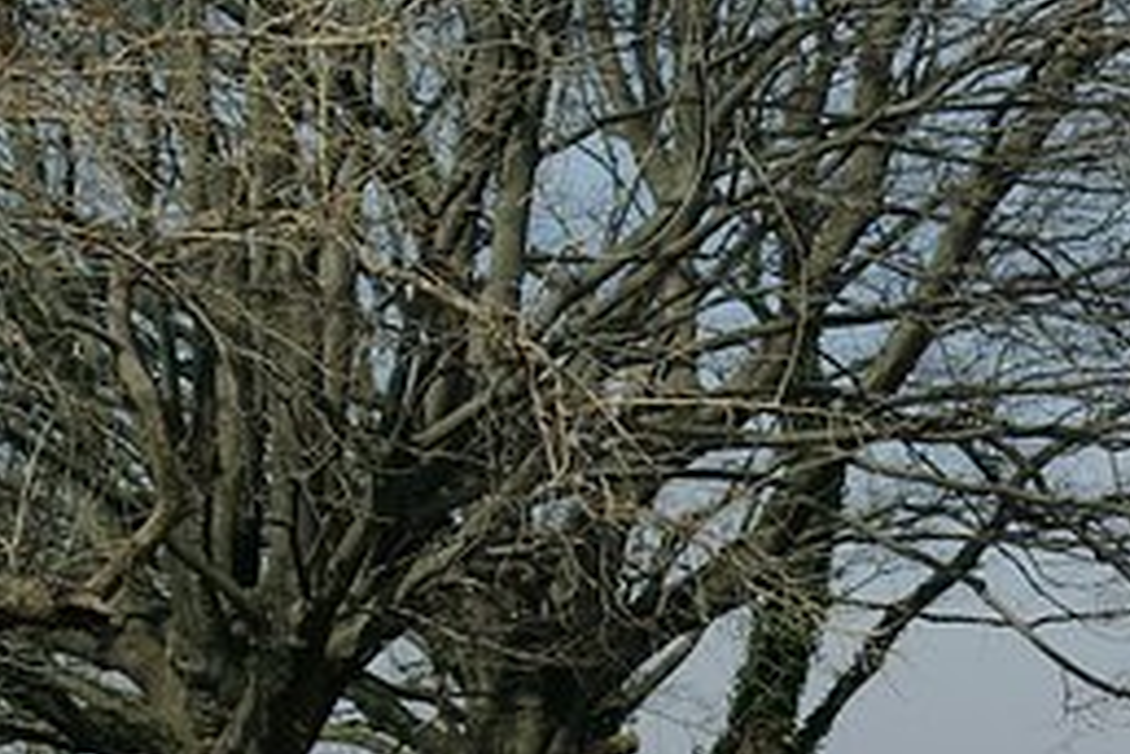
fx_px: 6528
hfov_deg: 9.8
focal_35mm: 208
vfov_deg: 6.6
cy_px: 601
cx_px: 1007
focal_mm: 70
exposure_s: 1/3200
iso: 400
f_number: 22
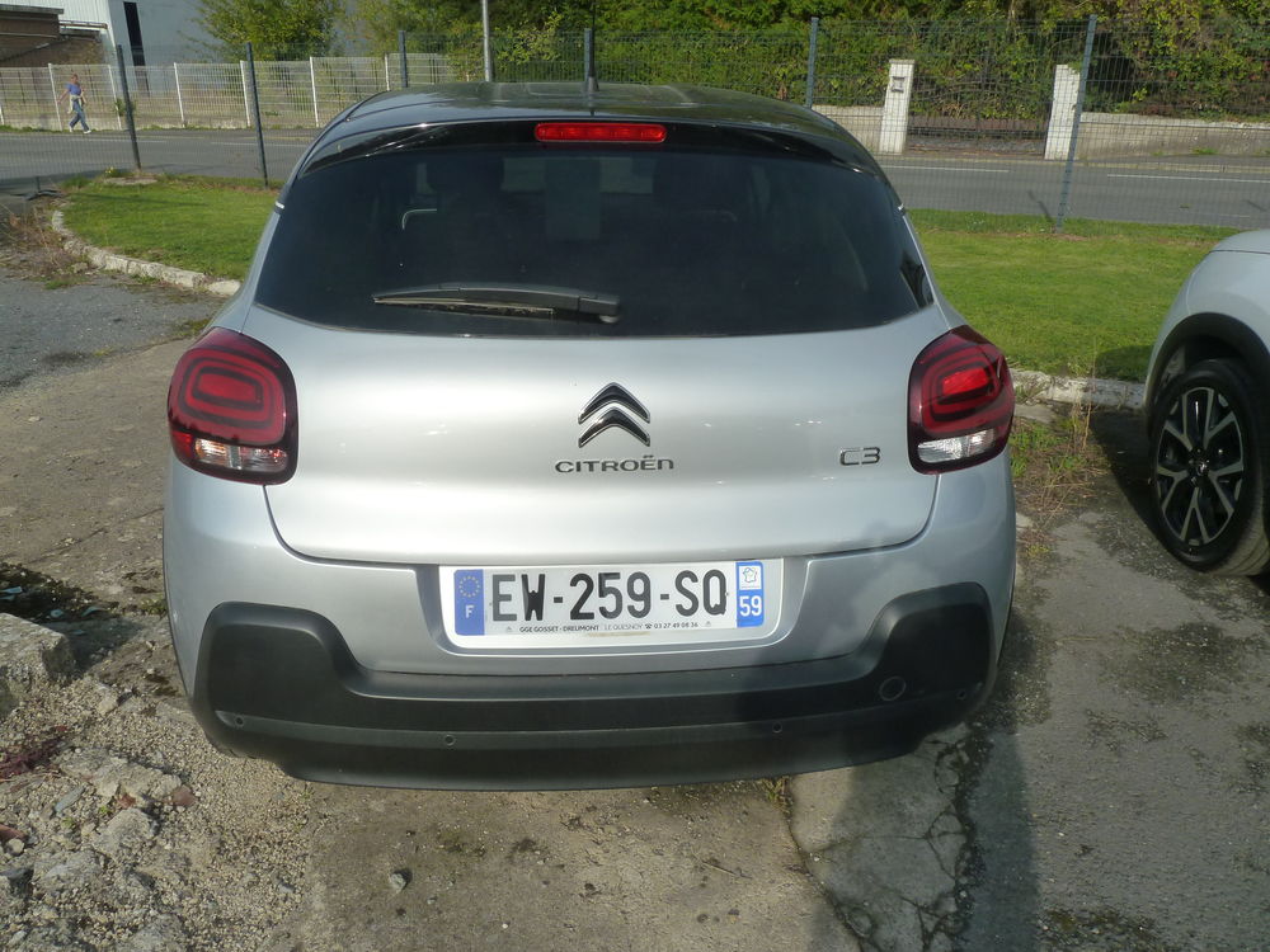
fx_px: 917
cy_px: 476
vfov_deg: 54.9
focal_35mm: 25
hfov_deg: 69.4
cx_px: 635
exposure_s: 1/500
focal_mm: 4.1
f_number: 5.6
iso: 125
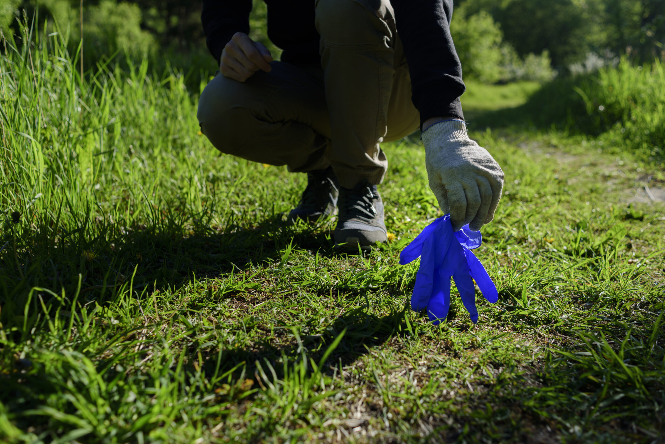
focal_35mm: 35
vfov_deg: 37.9
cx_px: 332
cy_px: 222
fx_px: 647
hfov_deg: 54.4
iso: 125
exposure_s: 1/640
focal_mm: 35
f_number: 4.5
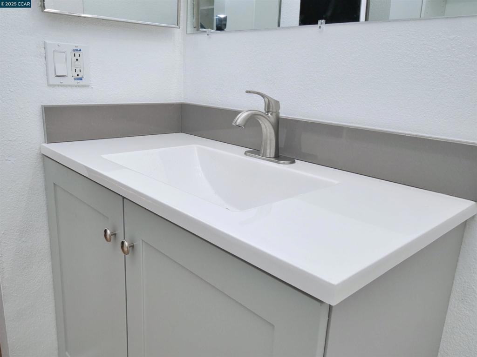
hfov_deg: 63.4
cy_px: 178
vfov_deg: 49.7
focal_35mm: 28
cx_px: 238
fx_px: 386
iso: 800
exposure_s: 1/160
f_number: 7.1
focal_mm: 14
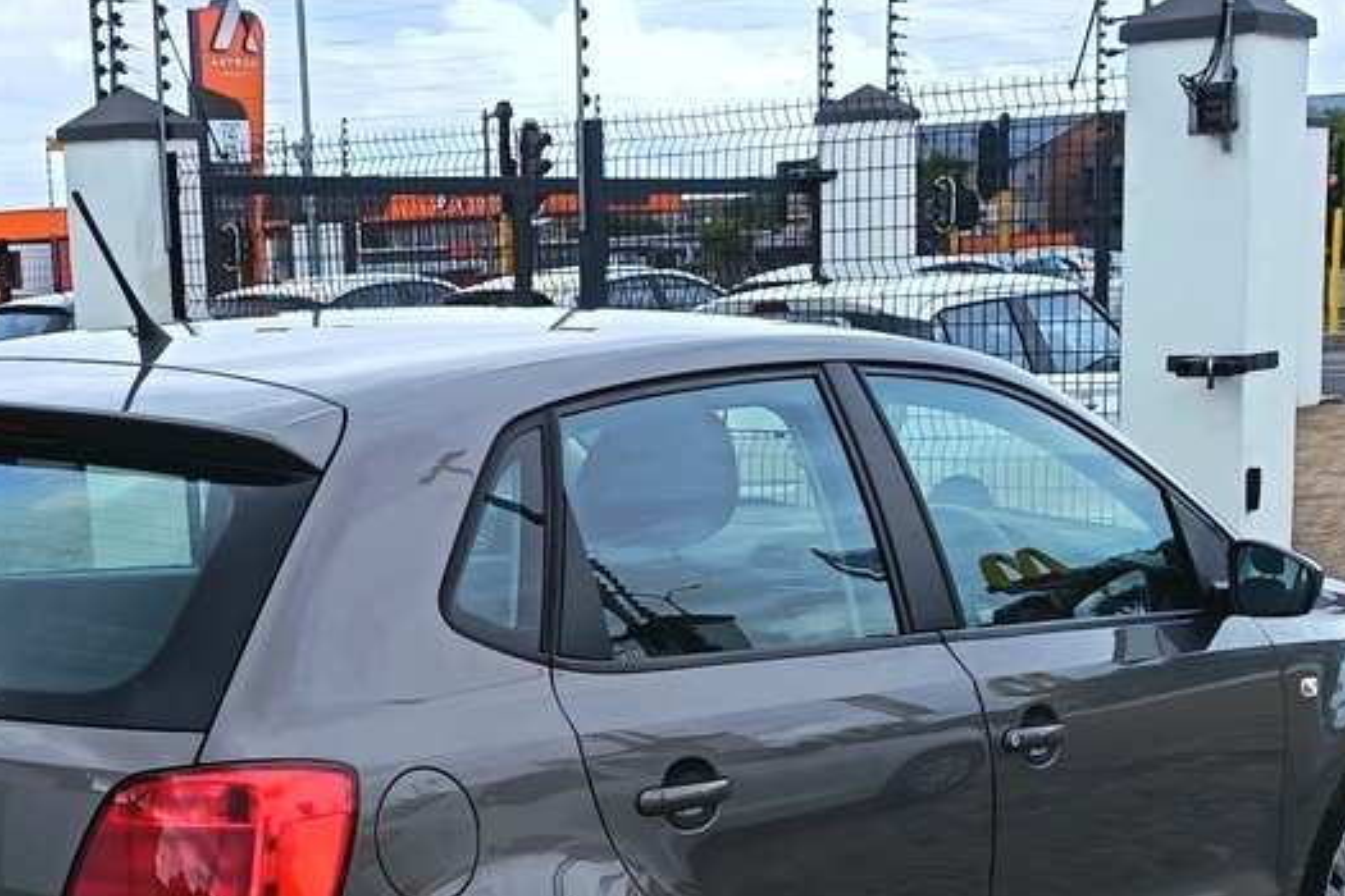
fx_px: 2652
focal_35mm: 71
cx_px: 436
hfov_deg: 28.3
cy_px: 876
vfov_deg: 18.7
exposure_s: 1/448
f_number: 1.75
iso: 100
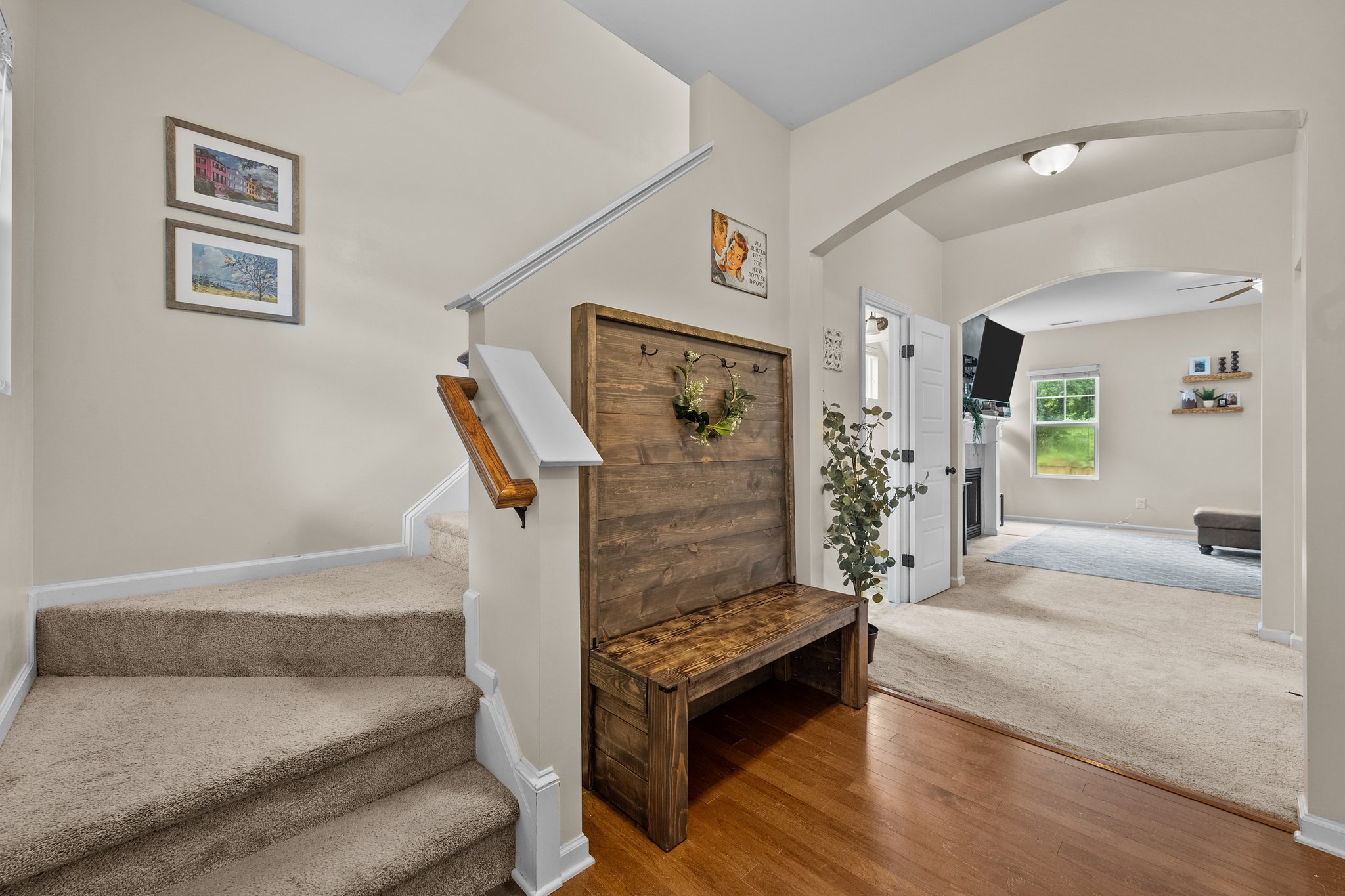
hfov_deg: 104.3
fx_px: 523
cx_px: 672
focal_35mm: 14
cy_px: 448
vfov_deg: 81.2
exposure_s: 1/1.67
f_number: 7.1
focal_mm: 14
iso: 640
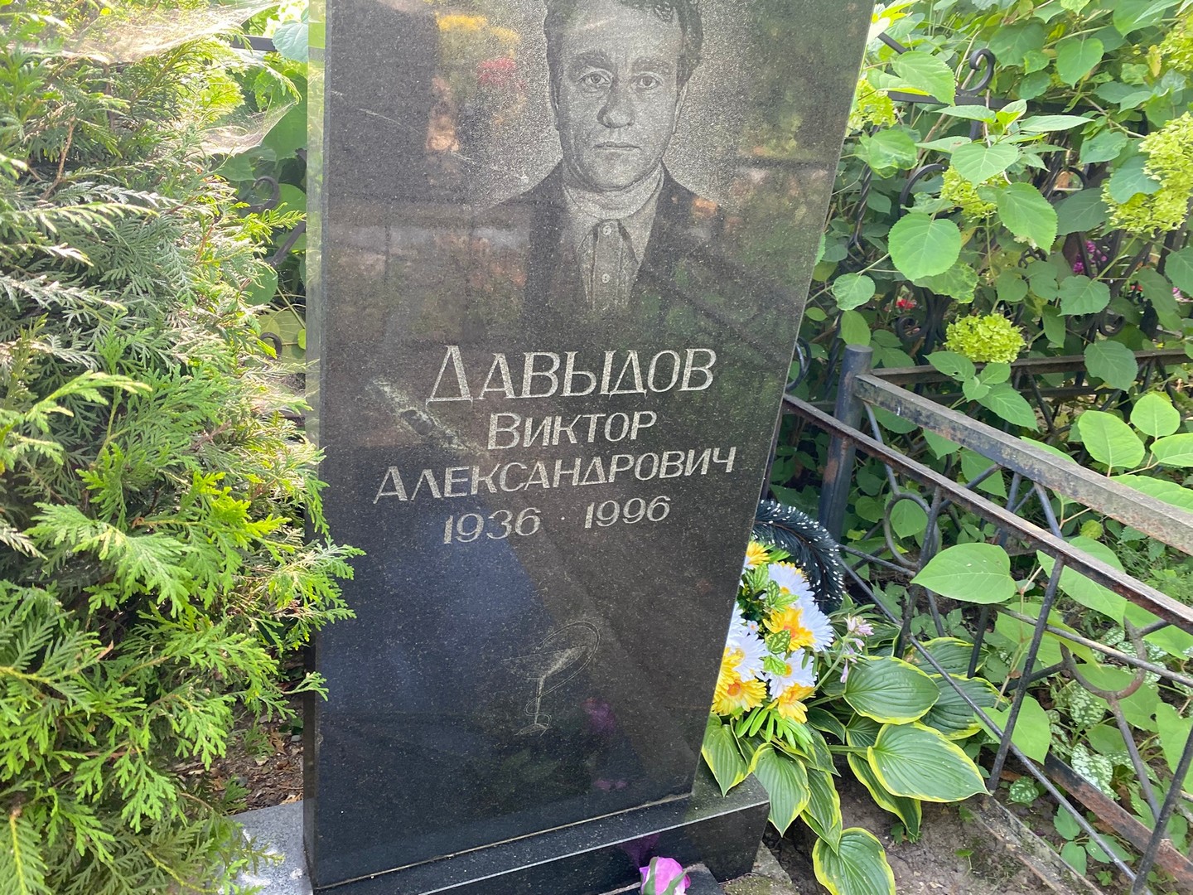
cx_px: 596
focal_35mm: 26
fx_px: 896
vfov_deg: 53.1
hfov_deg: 67.3
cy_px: 448
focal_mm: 4.25
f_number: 1.8
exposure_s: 1/106
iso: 125
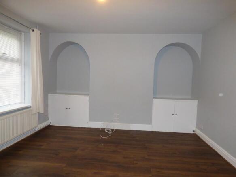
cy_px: 88
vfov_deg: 66.0
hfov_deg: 81.8
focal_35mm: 20
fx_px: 136
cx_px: 118
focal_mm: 3.58
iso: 250
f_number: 2.8
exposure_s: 1/60
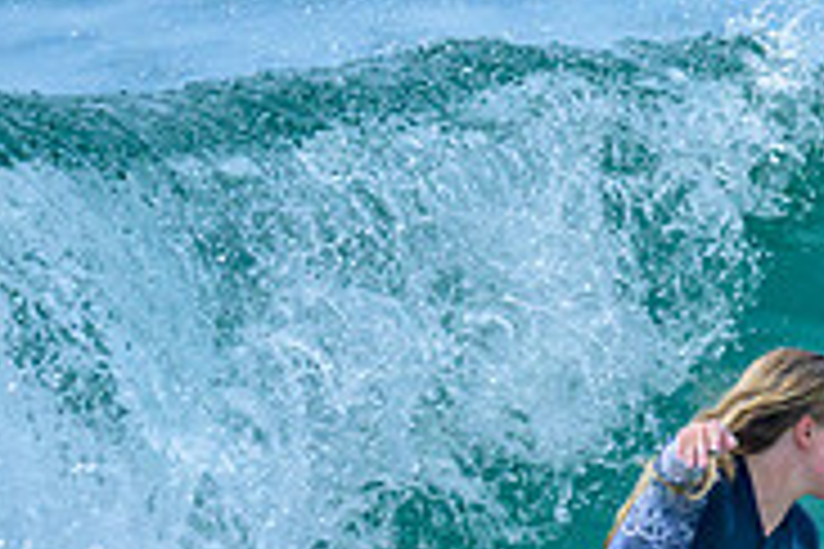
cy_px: 443
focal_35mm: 3400
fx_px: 77816
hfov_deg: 0.6
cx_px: 825
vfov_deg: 0.4
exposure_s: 1/3200
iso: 450
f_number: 6.3
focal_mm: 800
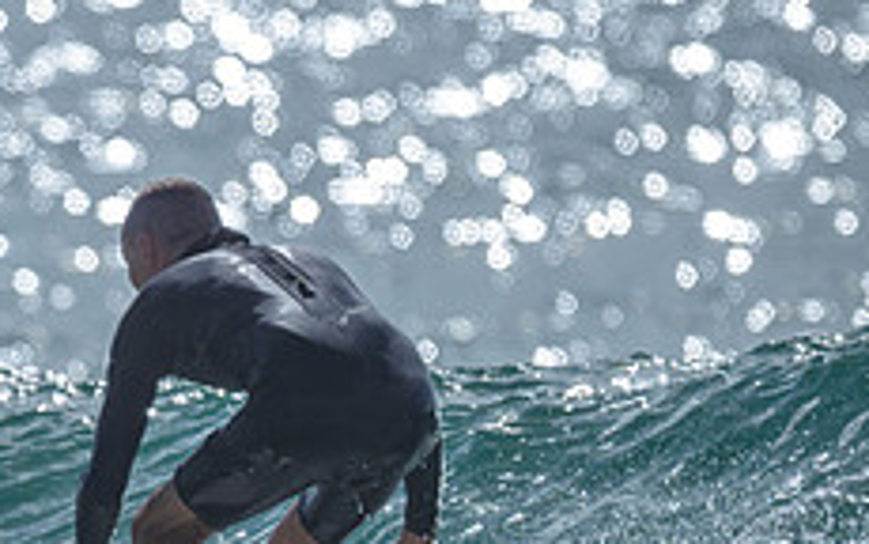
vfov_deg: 0.5
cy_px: 397
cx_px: 258
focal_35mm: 2820
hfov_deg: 0.7
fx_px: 66819
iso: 72
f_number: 6.3
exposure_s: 1/2000
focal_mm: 800
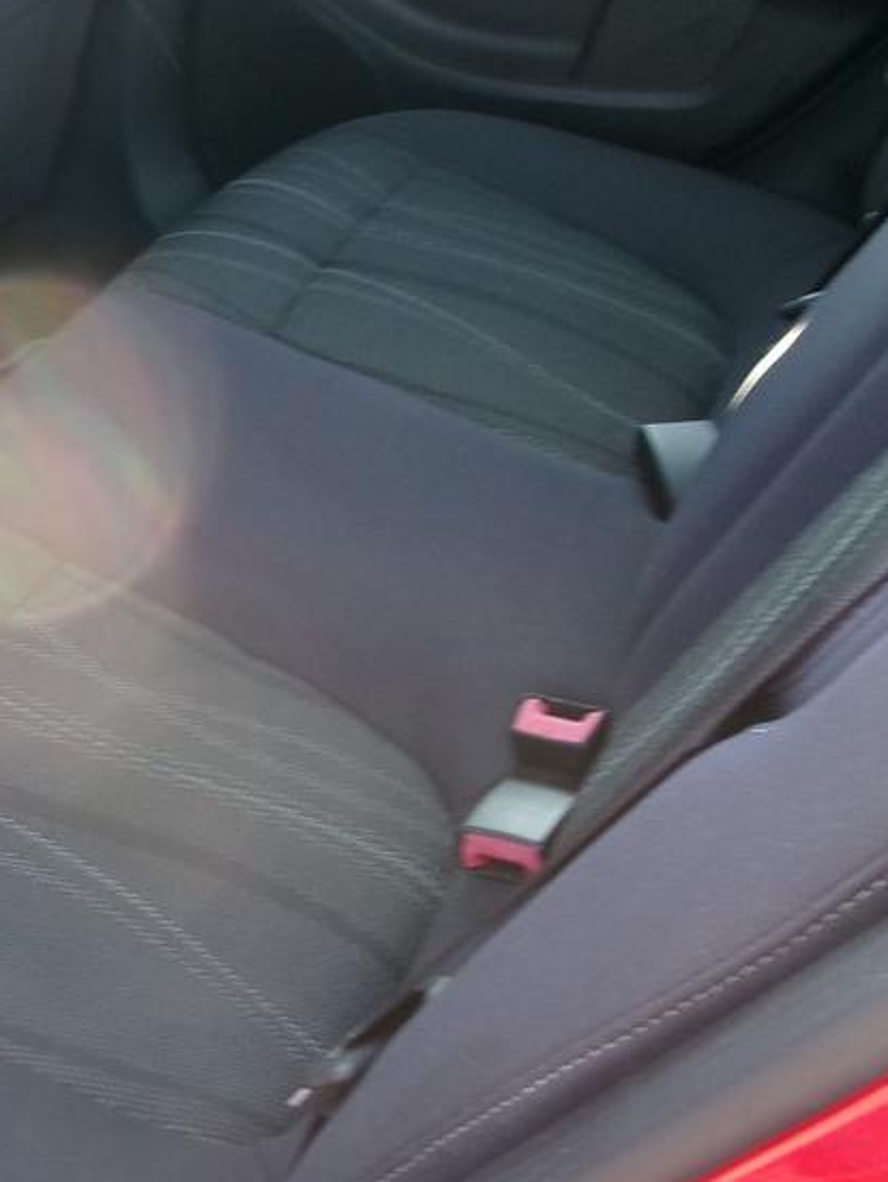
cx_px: -21
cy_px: 674
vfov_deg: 29.8
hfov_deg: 21.7
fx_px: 2221
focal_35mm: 65
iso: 200
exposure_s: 1/34
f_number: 3.9
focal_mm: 5.1
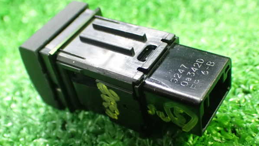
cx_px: 130
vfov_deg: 21.8
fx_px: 378
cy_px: 81
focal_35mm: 55
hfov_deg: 37.9
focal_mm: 9.01
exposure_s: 1/40
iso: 1600
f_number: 3.2
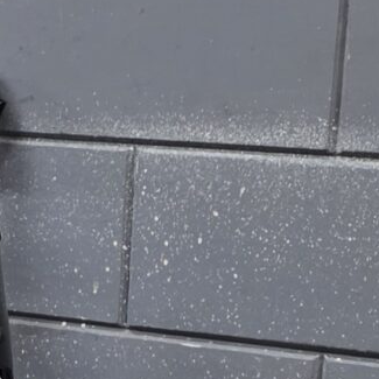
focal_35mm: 149
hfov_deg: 11.4
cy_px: 429
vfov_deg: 11.5
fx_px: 1846
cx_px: -125
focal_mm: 6.25
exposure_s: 1/100
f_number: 1.7
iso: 1000
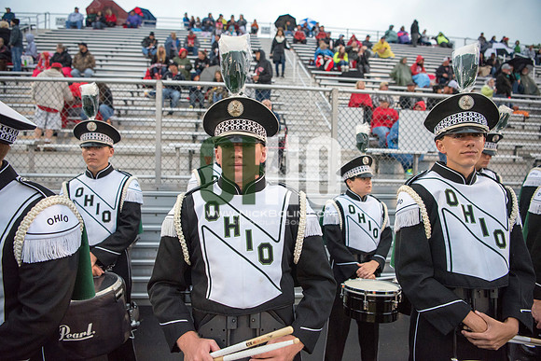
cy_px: 180
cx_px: 270
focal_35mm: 24
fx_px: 361
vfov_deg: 53.2
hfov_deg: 73.7
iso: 2000
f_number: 3.2
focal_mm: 24
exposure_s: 1/800
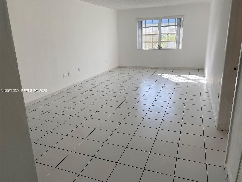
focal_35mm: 26
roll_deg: +1.7
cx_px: 121
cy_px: 91
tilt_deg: -16.2
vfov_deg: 53.1
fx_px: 182
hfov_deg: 67.3
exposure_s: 1/248
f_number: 1.8
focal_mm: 4.25
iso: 32
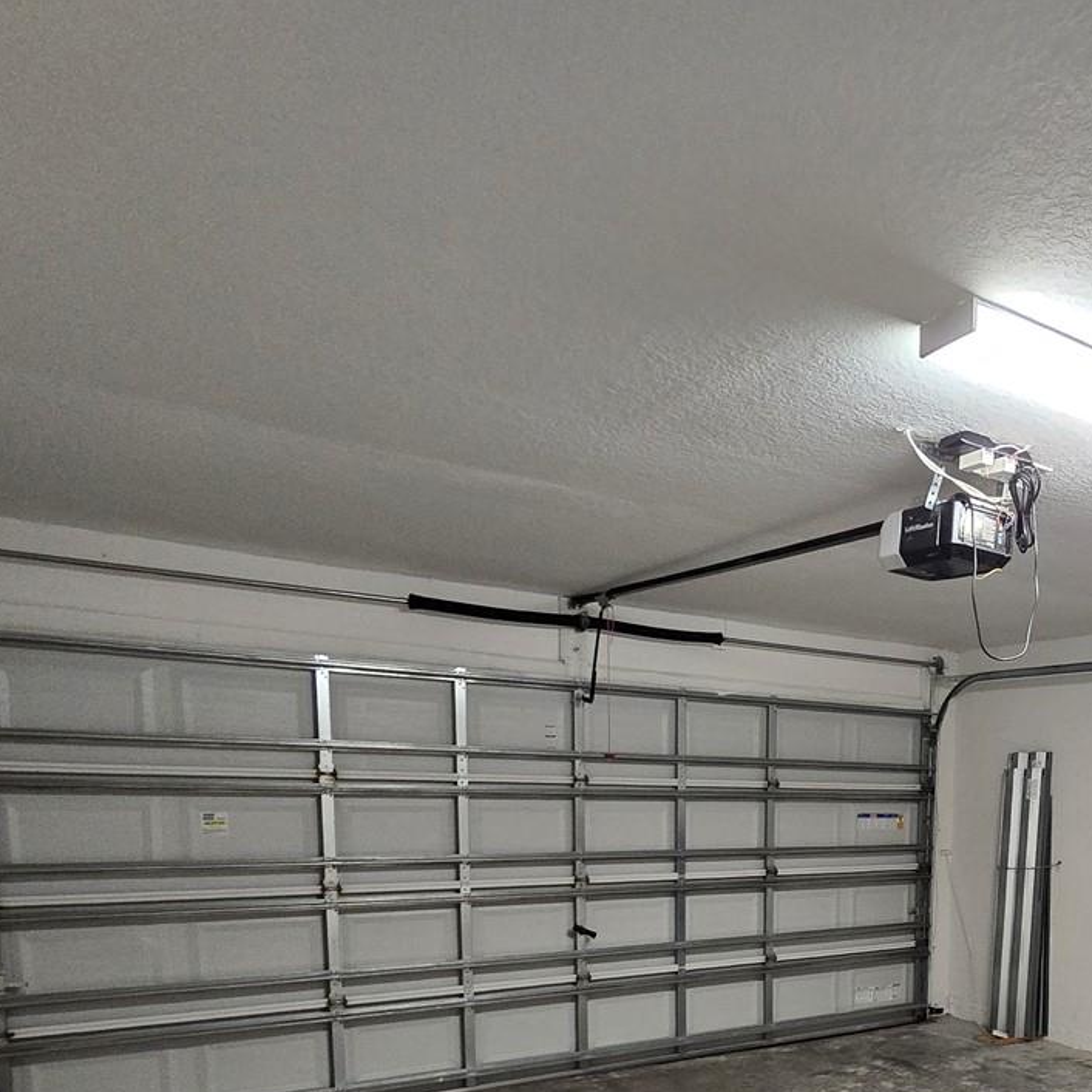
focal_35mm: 26
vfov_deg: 55.8
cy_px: 900
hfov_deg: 55.7
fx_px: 928
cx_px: 904
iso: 640
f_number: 2.2
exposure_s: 1/60
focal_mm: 2.2
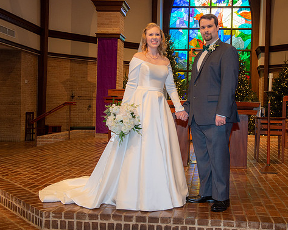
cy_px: 116
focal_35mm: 46
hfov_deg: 40.2
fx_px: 392
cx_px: 170
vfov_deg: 32.7
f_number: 5.6
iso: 1600
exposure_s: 1/125
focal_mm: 40
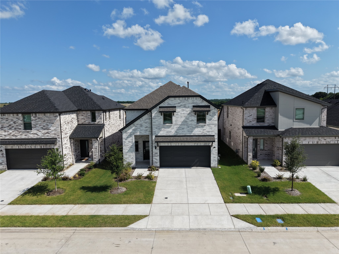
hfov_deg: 71.6
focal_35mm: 24
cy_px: 127
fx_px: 235
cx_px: 170
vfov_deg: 56.8
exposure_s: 1/5000
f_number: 1.8
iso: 160
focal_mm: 8.67
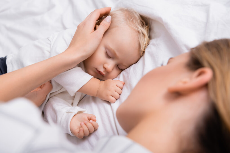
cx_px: 115
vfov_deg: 30.5
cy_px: 76
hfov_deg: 44.5
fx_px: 281
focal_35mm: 44
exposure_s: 1/200
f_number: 4
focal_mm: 44
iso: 100
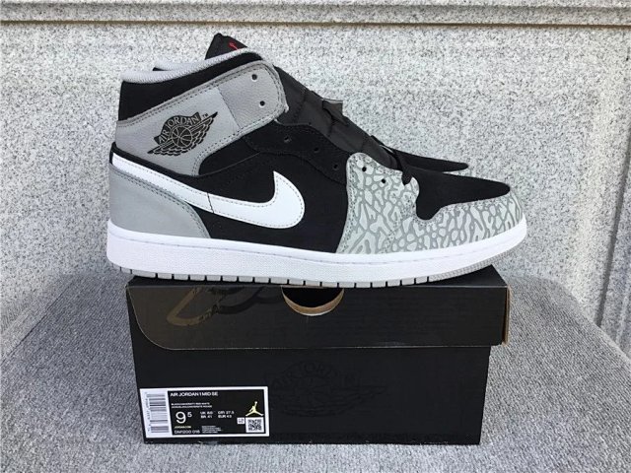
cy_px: 236
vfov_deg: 45.4
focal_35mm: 31
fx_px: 565
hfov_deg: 58.4
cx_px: 316
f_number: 2.4
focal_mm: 3.3
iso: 25
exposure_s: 1/182
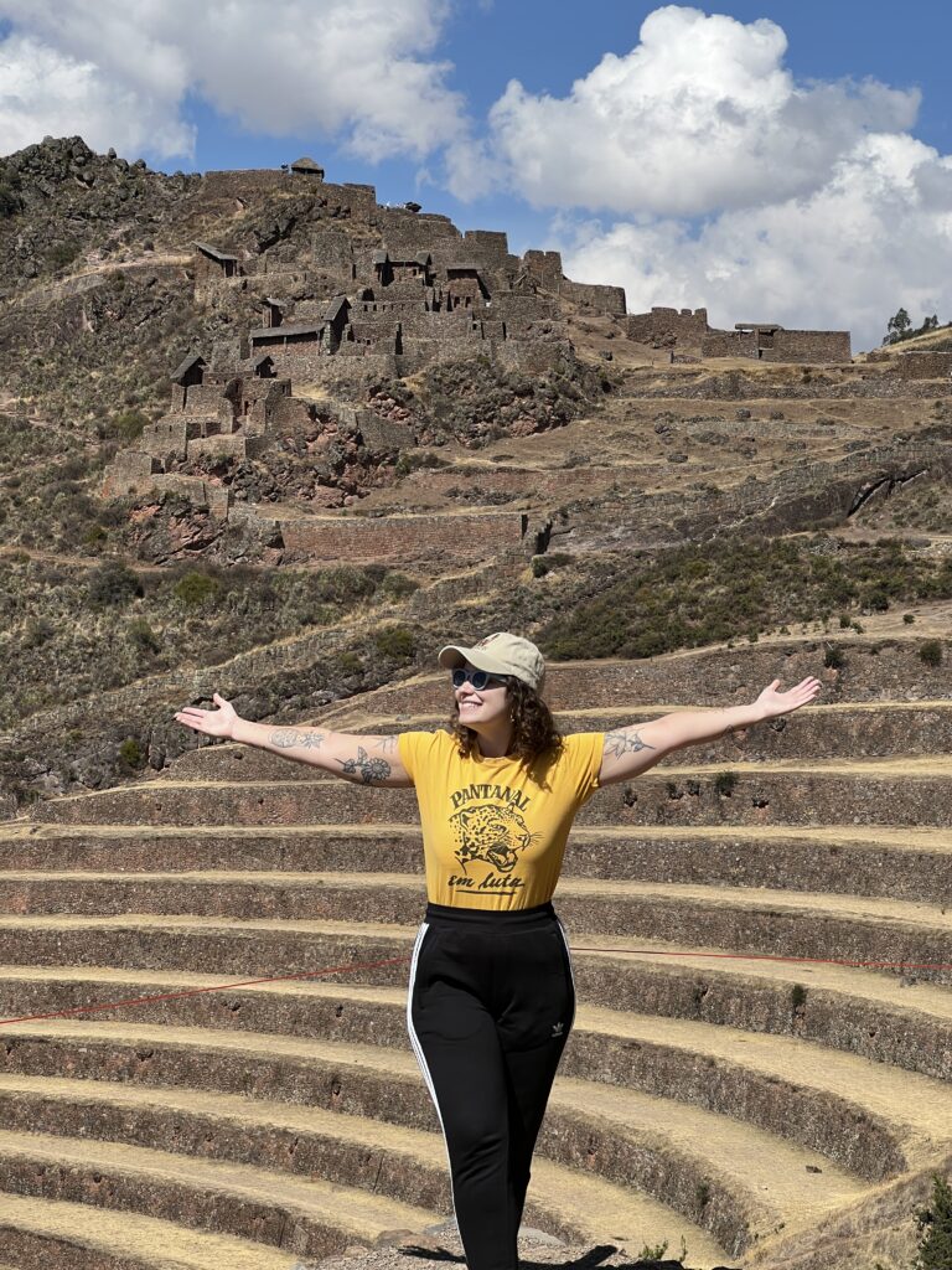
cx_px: 476
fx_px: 2824
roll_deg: +0.3
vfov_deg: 25.3
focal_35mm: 77
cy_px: 635
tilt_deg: -0.3
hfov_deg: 19.1
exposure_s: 1/840
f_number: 2.8
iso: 32
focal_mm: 9
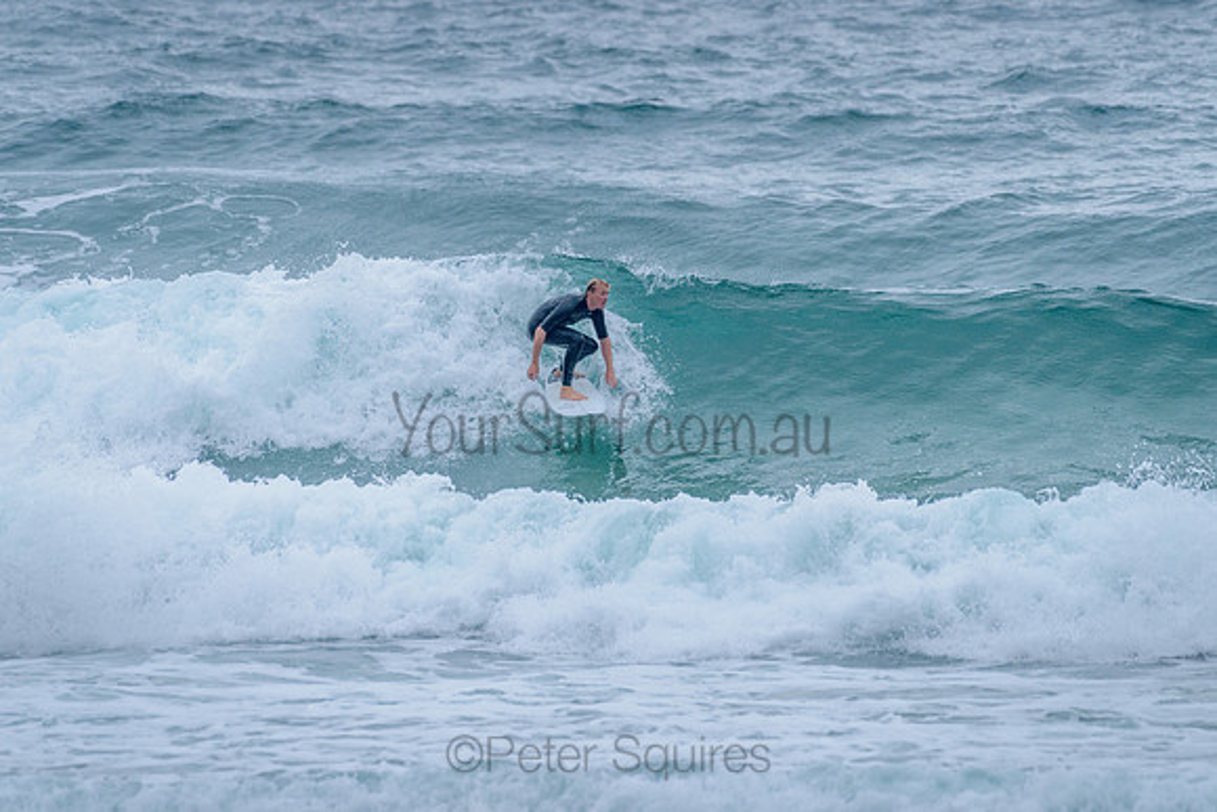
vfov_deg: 2.2
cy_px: 316
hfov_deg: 3.4
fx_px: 20719
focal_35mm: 613
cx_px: 610
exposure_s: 1/2000
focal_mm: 500
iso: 1800
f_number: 5.6
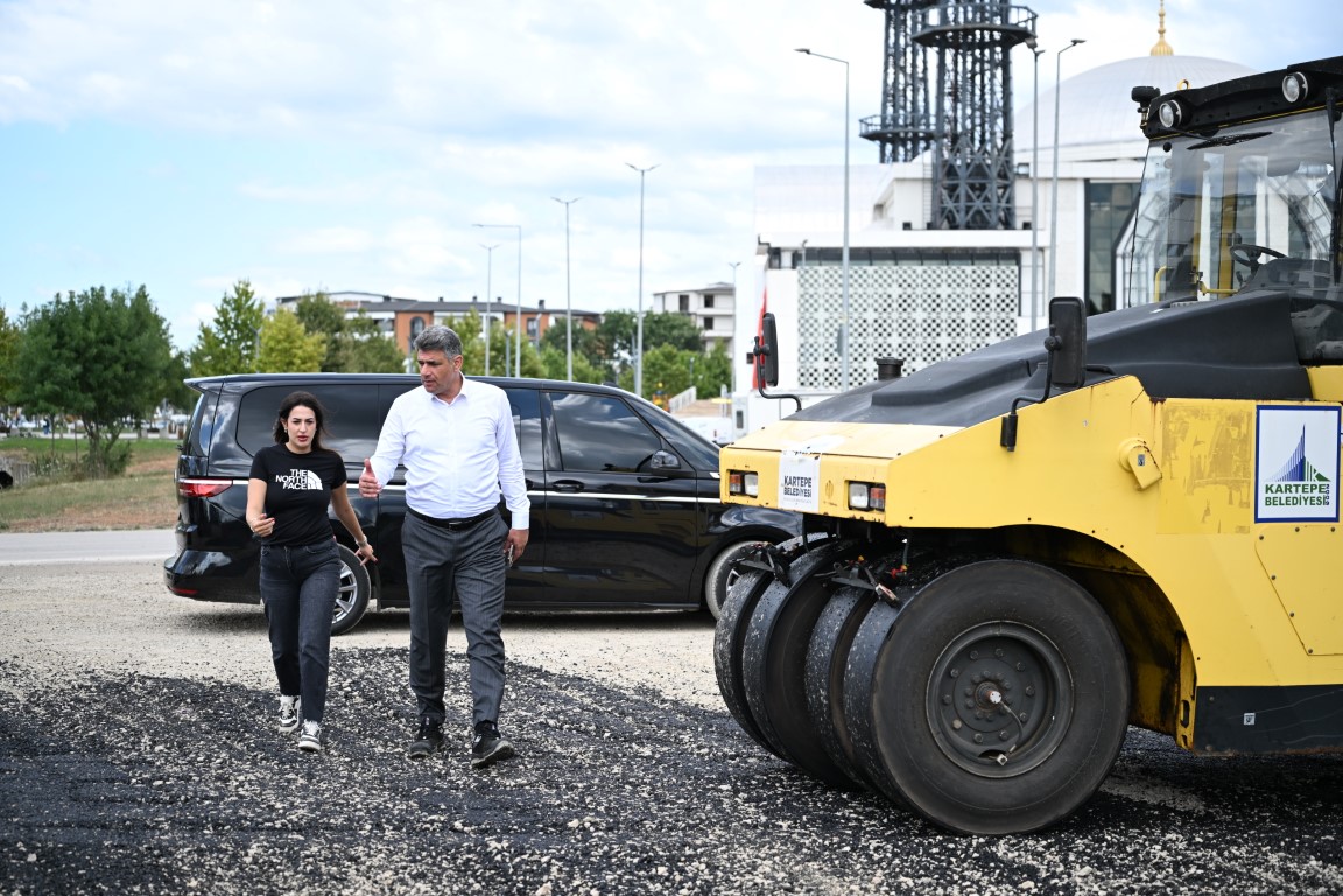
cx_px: 672
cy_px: 448
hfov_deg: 36.9
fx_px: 2014
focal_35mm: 54
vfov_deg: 25.1
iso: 400
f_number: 2.8
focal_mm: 54
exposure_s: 1/2500
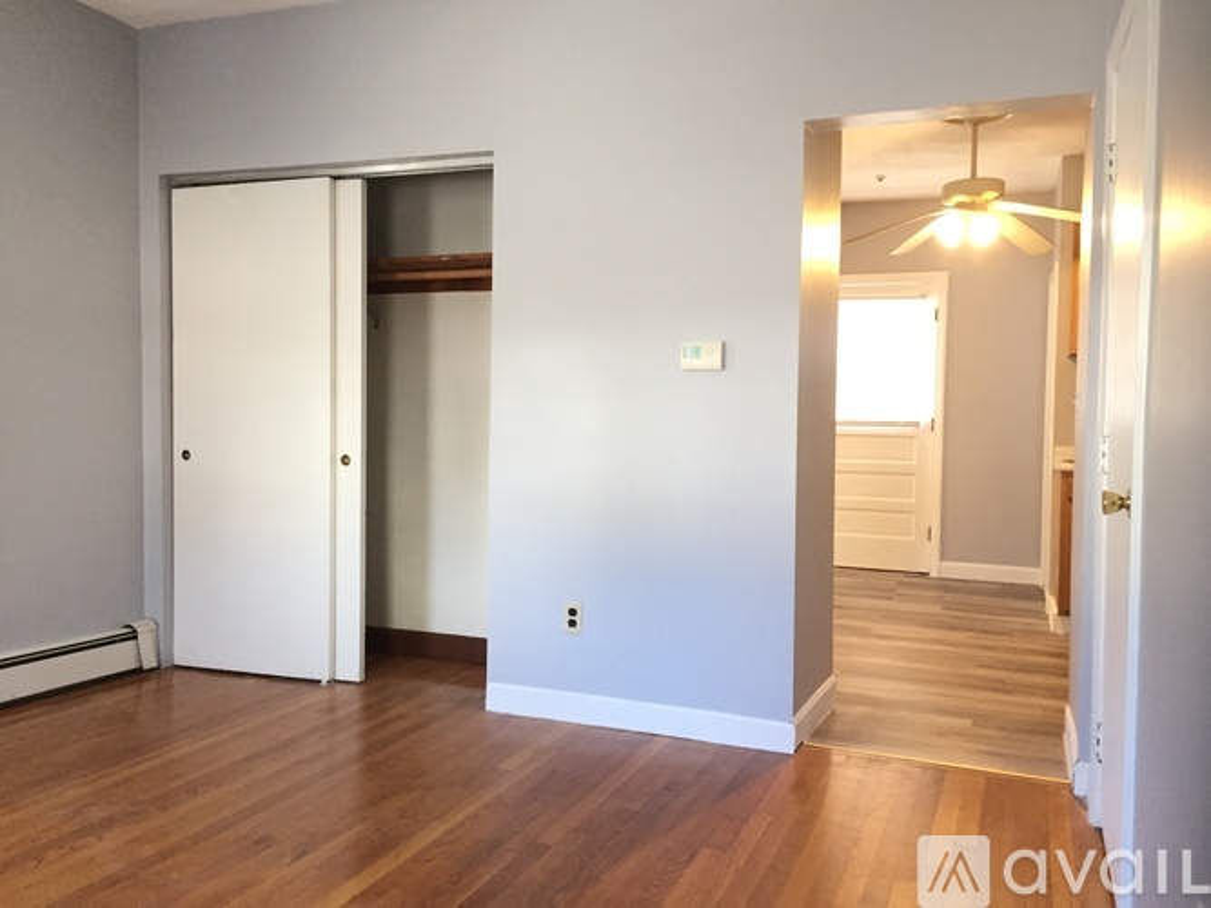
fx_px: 1014
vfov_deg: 48.2
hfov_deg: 61.7
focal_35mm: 29
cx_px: 606
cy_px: 454
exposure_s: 1/30
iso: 160
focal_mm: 4.15
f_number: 2.2
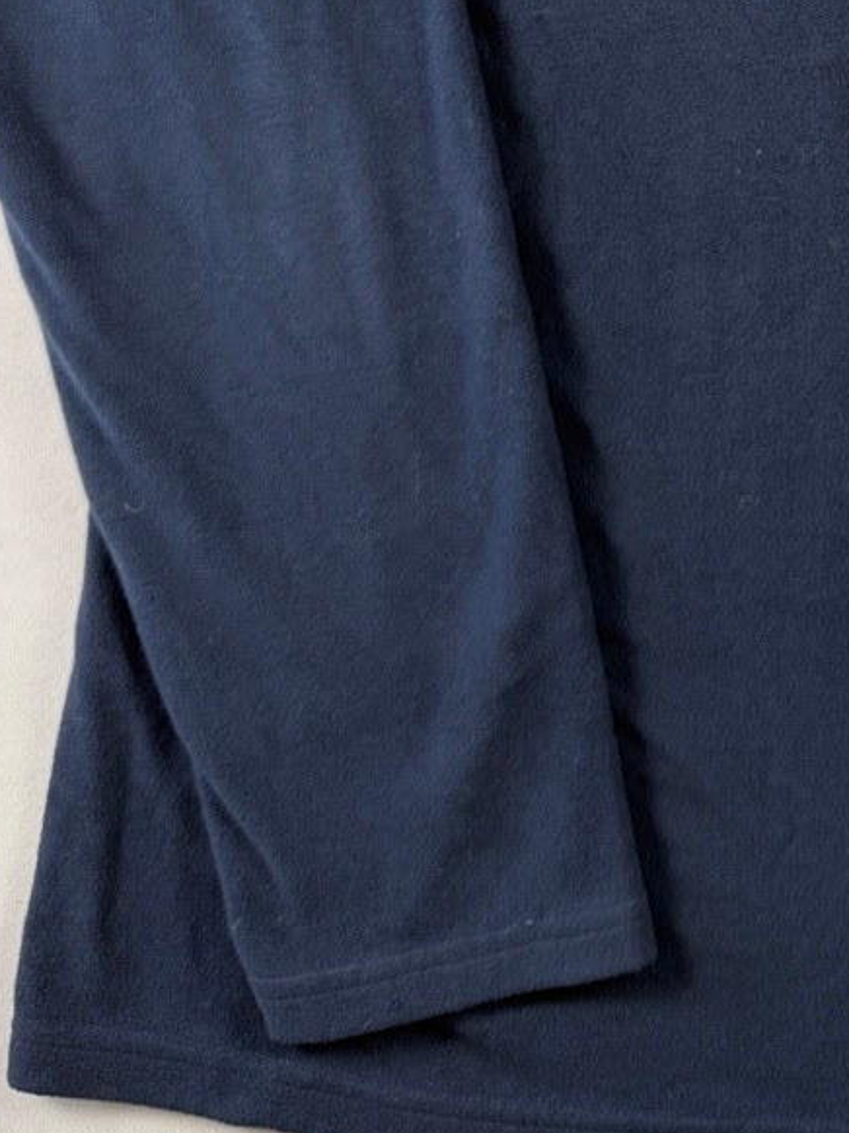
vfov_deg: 27.1
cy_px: -101
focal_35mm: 66
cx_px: 956
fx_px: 2160
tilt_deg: -74.6
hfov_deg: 21.0
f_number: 1.78
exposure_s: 1/121
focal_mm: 6.76
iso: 50
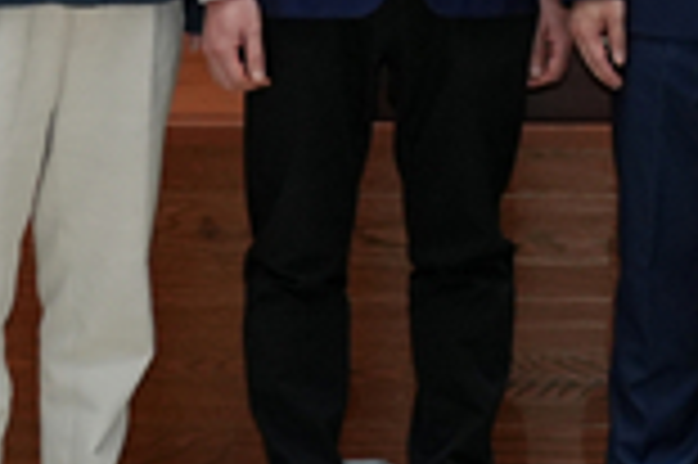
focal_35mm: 212
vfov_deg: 6.3
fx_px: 4106
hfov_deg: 9.7
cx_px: 662
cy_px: -453
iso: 1600
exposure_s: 1/160
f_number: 4
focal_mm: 41
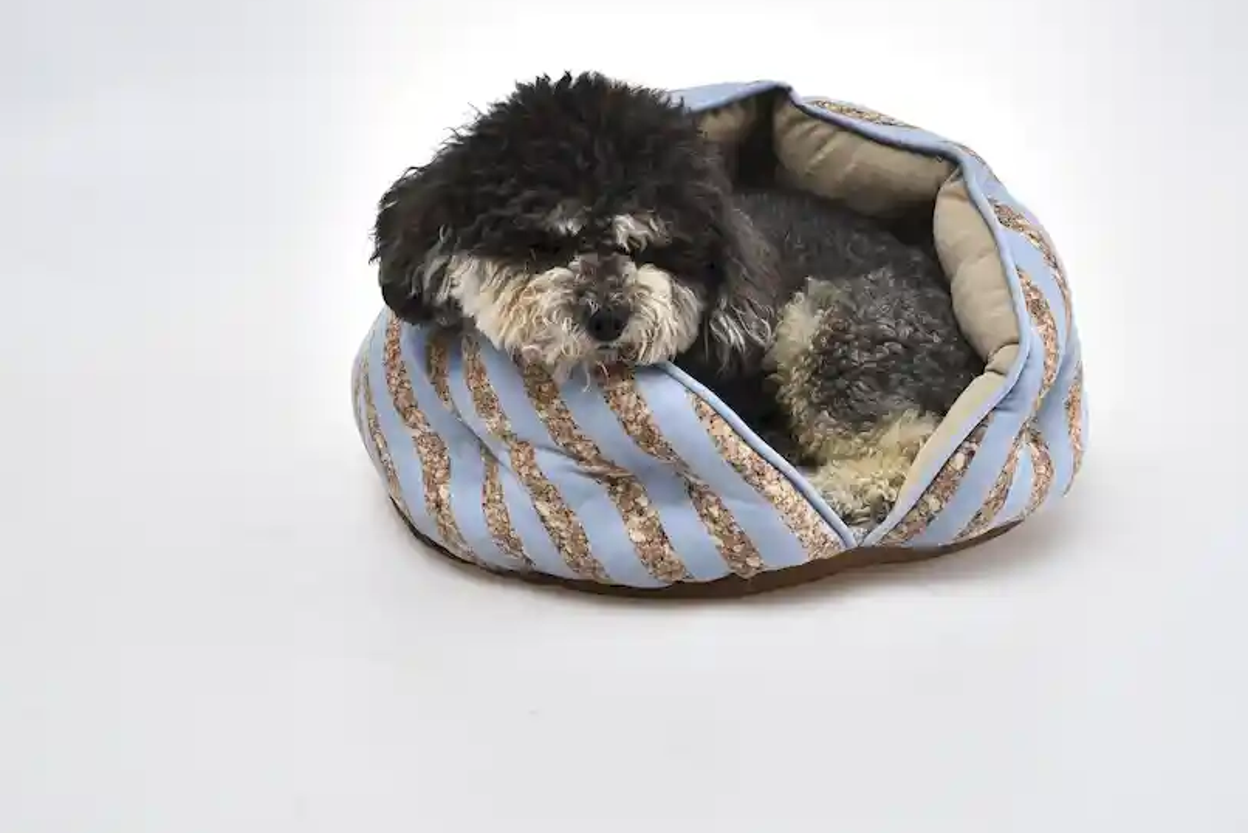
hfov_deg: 32.4
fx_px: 2150
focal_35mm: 62
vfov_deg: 21.9
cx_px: 647
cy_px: 345
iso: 250
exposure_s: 1/125
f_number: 11
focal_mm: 50
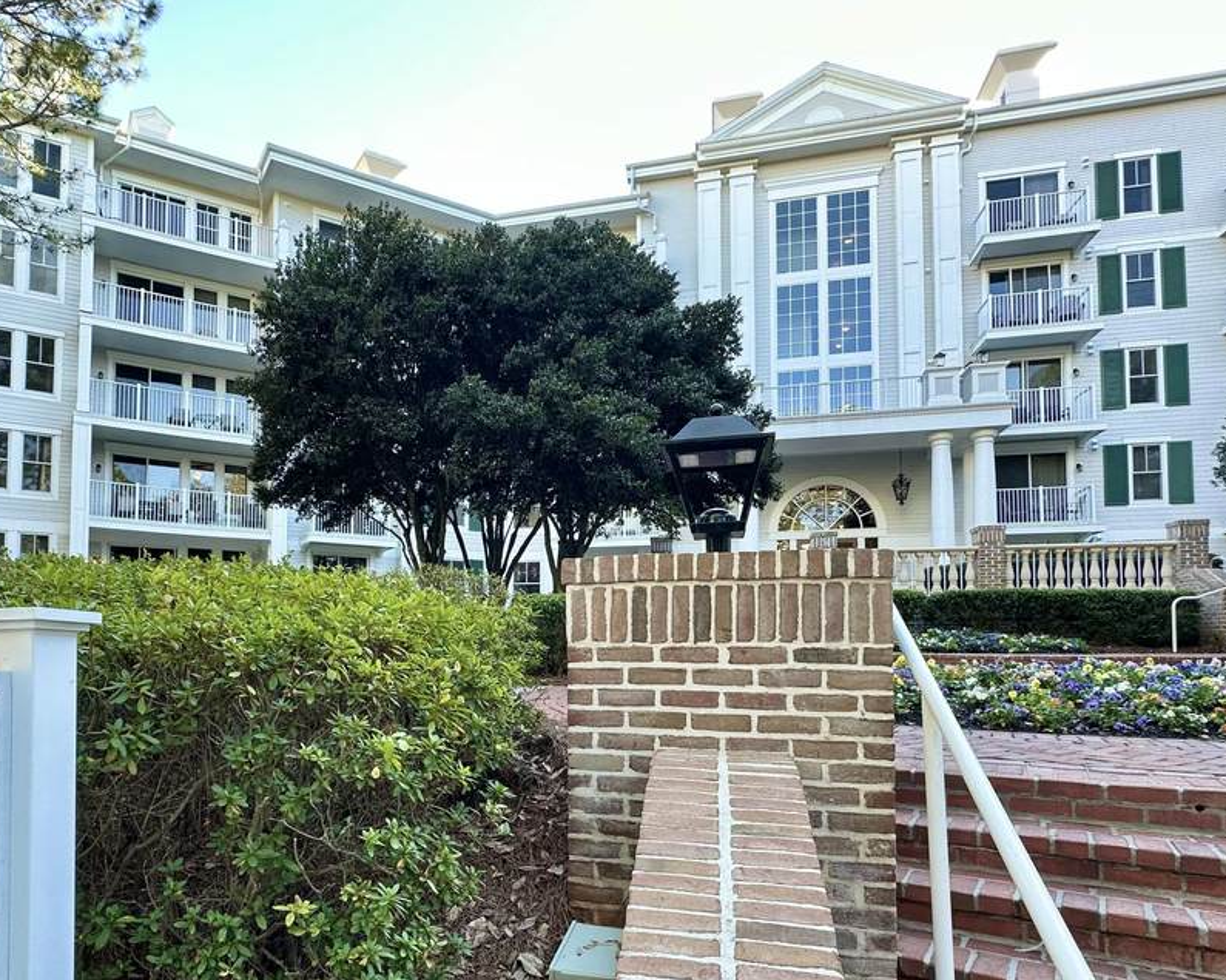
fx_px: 798
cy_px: 613
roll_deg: -0.8
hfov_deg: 74.3
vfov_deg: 62.2
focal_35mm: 22
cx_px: 497
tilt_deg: +3.6
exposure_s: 1/99
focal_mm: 2.22
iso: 64
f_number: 2.2
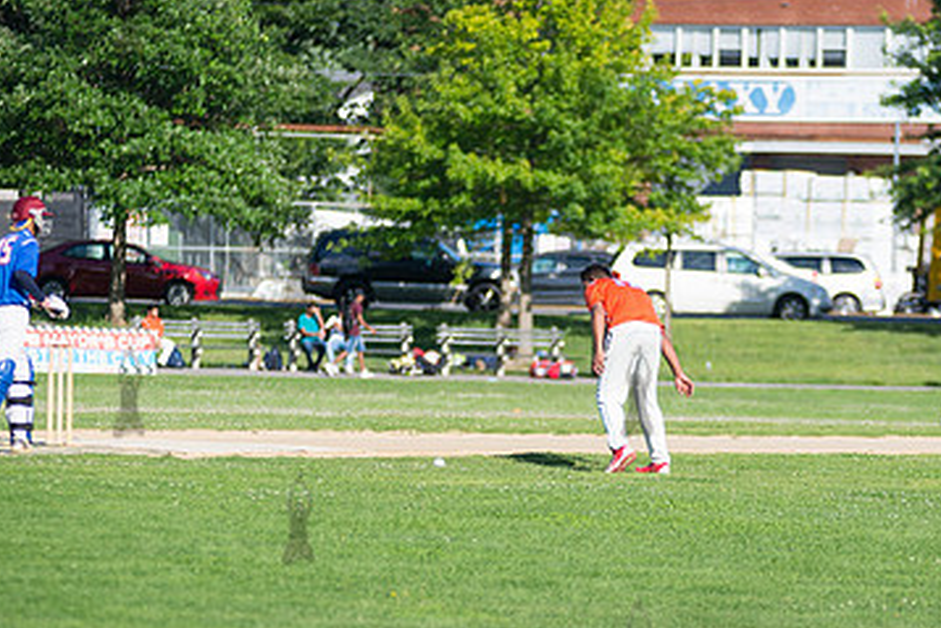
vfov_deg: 5.9
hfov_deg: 8.8
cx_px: 636
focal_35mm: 235
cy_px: 390
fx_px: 6145
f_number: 2.8
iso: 200
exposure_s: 1/2500
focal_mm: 145
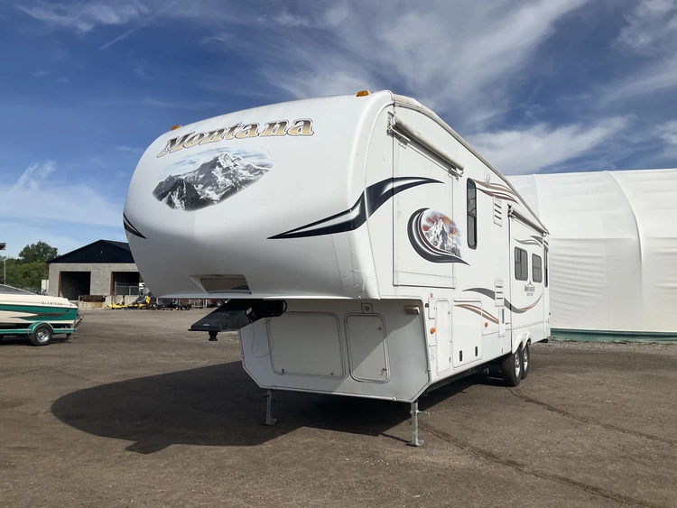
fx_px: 567
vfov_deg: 48.3
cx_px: 338
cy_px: 254
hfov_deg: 61.6
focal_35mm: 29
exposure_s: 1/3788
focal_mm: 3
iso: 25
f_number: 1.8
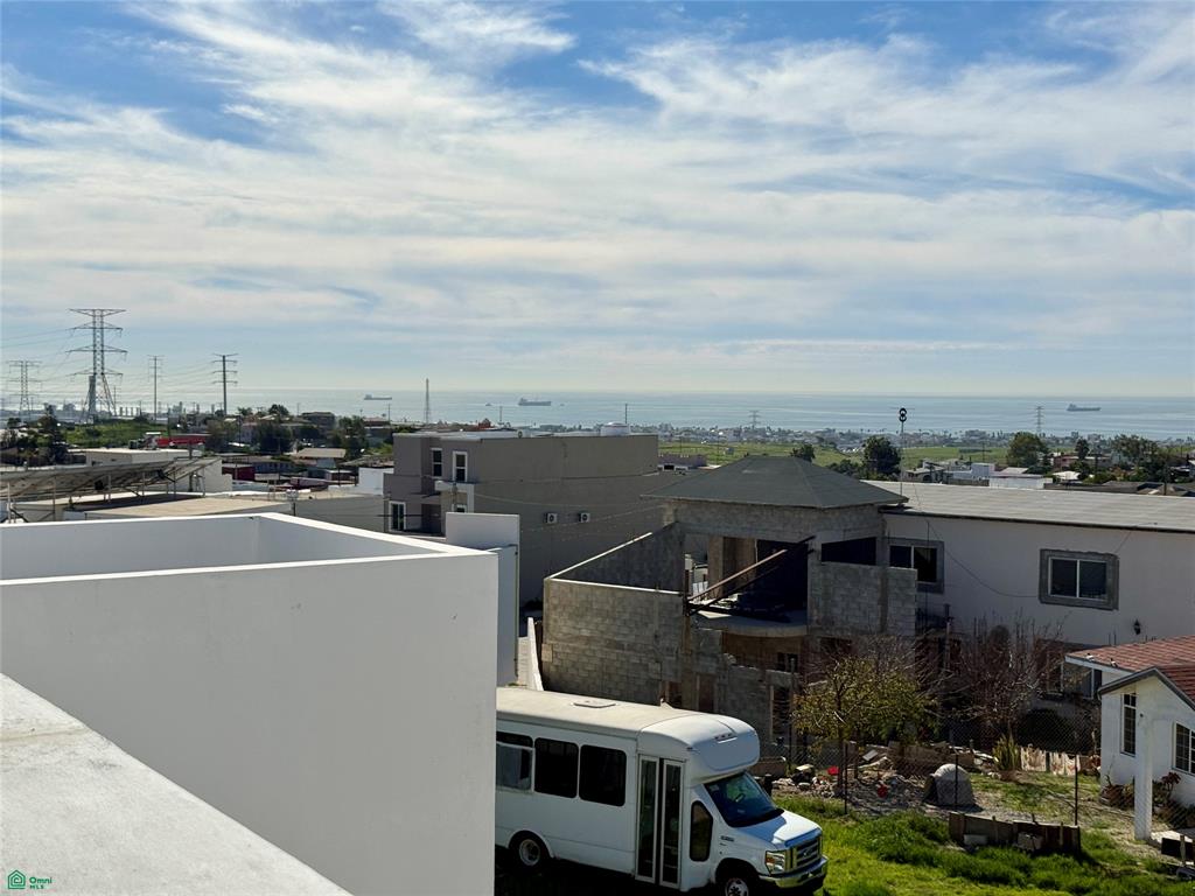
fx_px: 1657
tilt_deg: -2.7
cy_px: 448
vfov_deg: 30.3
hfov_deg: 39.7
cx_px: 598
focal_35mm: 48
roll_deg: -0.6
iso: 50
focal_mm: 6.76
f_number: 1.78
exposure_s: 1/13333
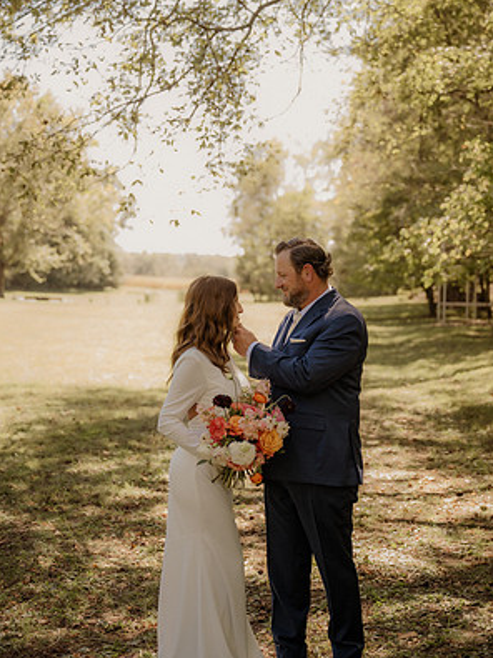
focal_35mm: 57
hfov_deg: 25.6
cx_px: 245
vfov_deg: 33.8
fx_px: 1083
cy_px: 315
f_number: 2.8
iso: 400
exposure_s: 1/500
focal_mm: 52
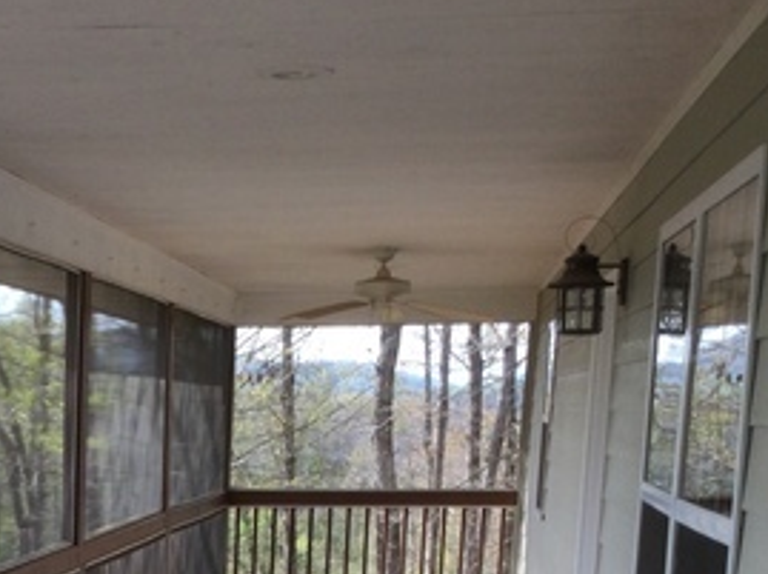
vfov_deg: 18.1
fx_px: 1706
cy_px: 697
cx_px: 44
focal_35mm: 77
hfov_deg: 24.5
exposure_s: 1/120
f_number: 2.4
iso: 25
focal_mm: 3.3
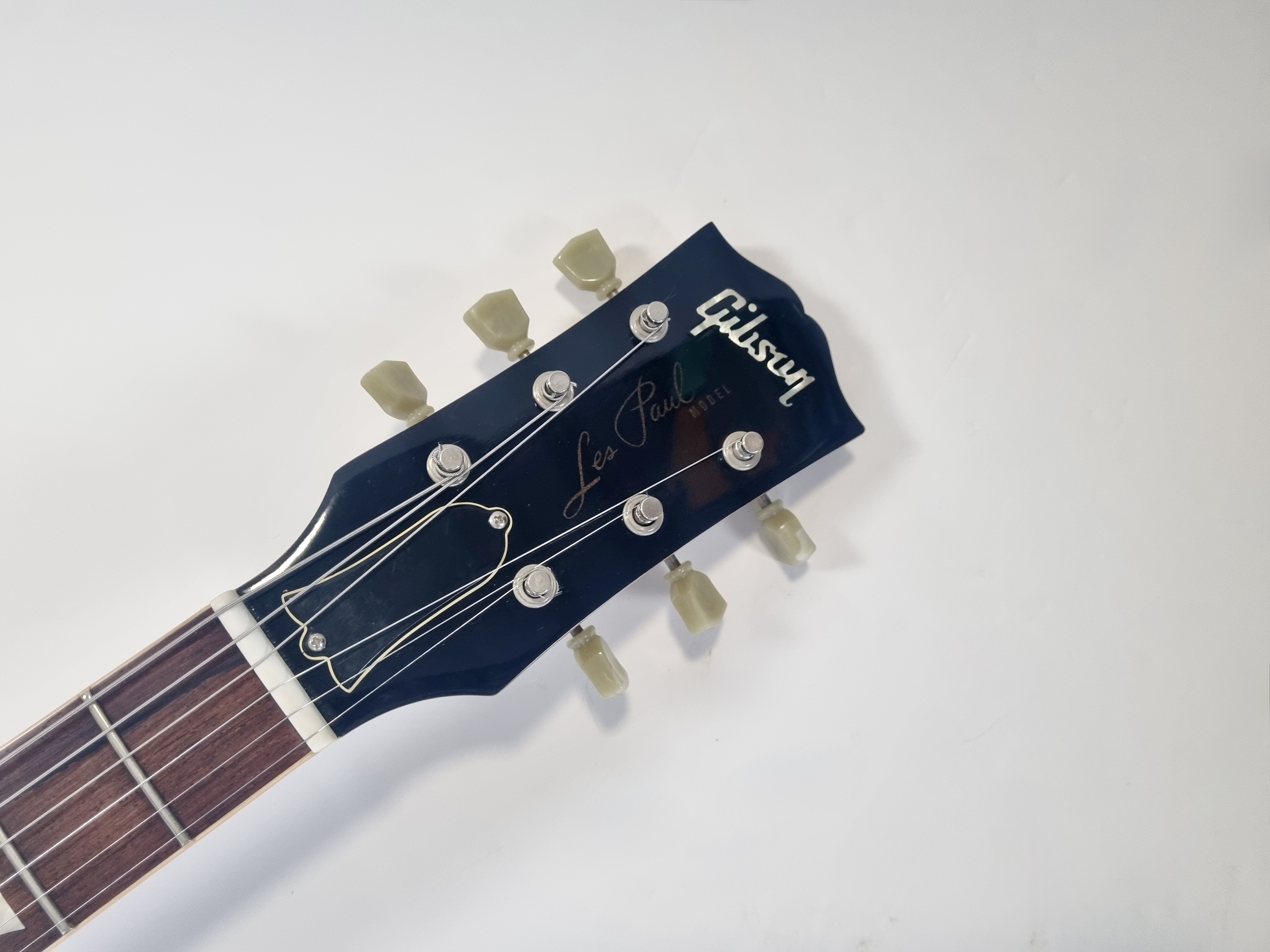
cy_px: 476
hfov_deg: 67.3
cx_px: 635
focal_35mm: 26
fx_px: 954
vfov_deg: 53.1
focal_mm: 5.4
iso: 200
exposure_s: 1/100
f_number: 1.8
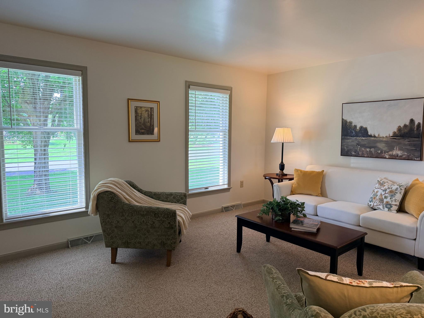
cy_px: 159
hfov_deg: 71.6
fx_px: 294
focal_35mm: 24
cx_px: 212
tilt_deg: -5.0
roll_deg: +0.1
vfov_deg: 56.8
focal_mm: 6.76
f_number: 1.78
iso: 200
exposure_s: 1/236
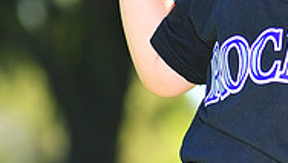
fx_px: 4432
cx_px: 371
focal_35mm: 580
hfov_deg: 3.7
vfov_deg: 2.1
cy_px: -98
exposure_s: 1/320
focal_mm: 180
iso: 200
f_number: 5
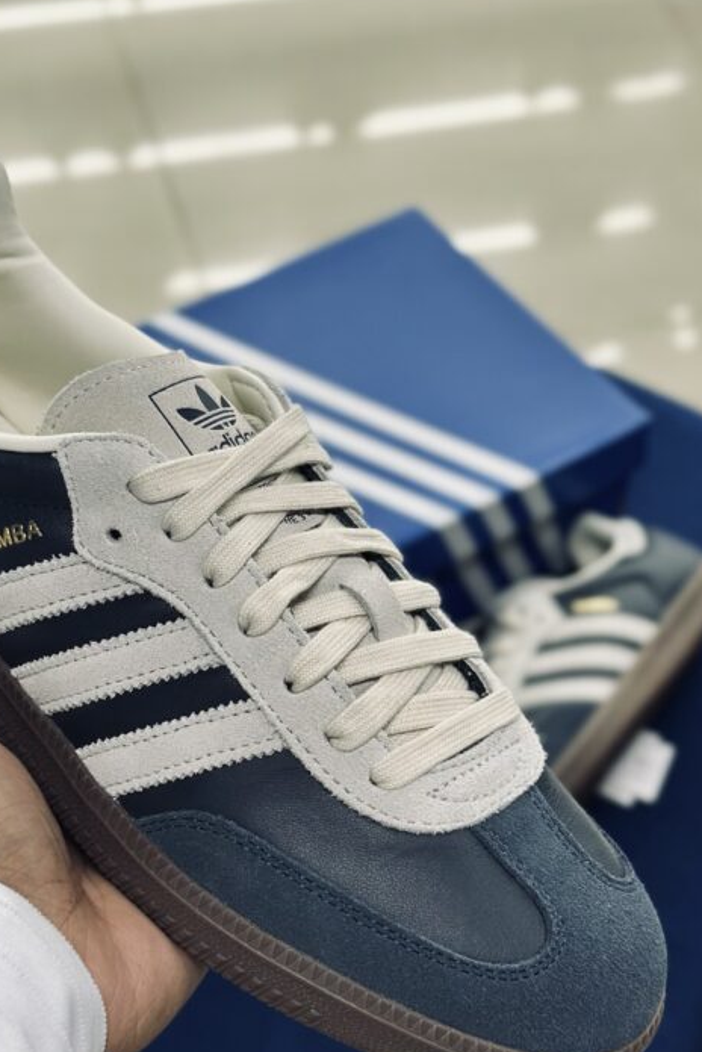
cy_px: 641
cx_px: 219
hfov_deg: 20.2
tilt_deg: -48.8
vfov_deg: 30.0
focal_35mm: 67
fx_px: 1958
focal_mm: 6.86
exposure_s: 1/130
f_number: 1.78
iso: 64
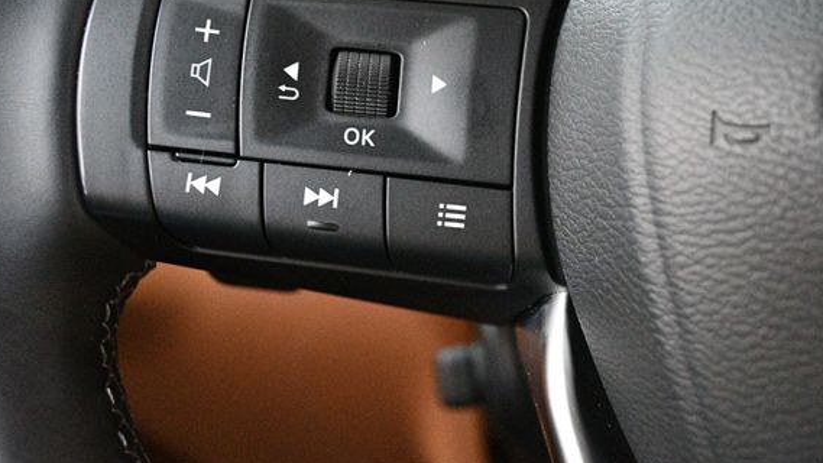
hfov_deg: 39.1
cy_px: 162
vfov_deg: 22.6
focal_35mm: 53
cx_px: 443
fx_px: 1157
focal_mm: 30
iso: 10000
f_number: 4.5
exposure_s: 1/60
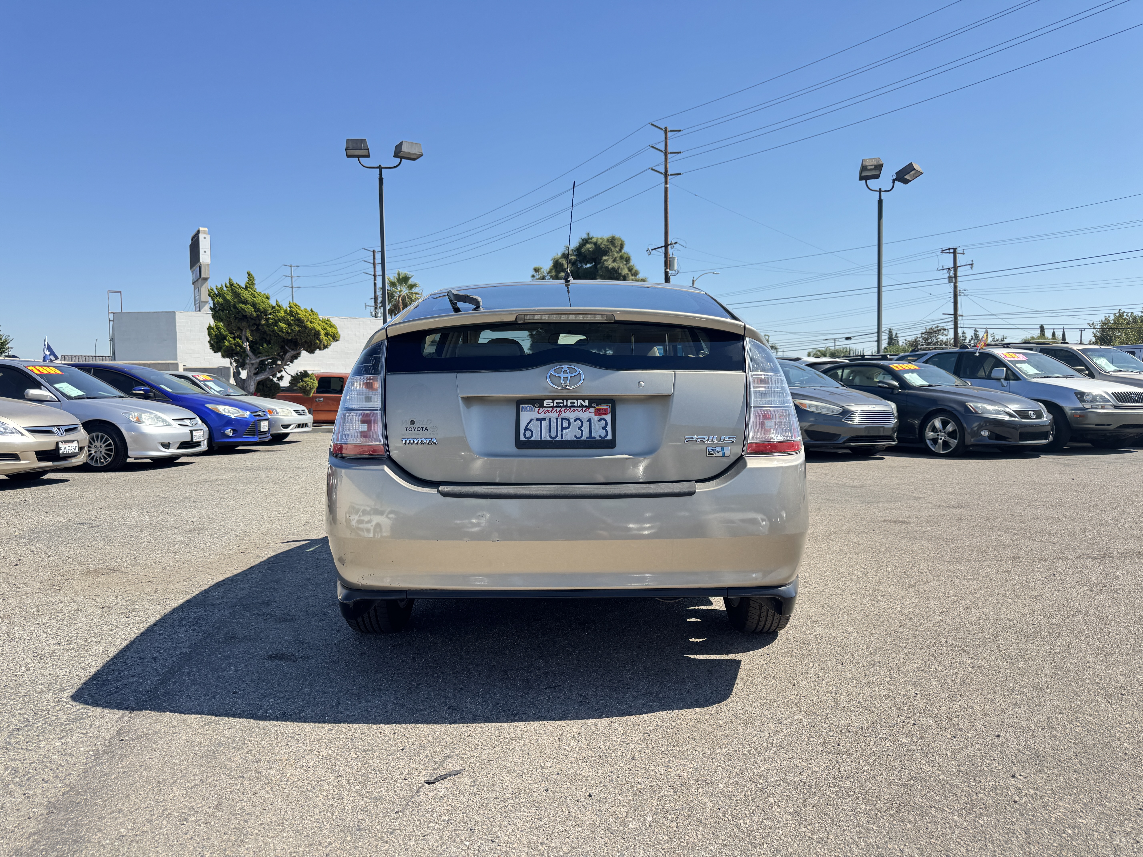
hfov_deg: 71.6
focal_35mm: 24
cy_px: 428
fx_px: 792
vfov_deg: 56.8
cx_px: 572
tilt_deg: -3.0
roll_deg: +0.9
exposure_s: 1/1637
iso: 80
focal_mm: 6.76
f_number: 1.78
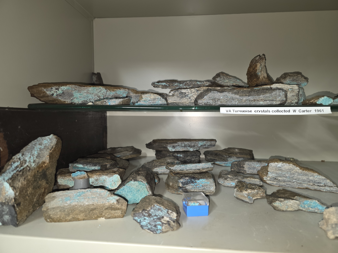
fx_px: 225
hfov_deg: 73.9
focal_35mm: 23
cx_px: 169
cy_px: 126
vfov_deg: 58.9
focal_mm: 6.3
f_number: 1.7
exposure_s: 1/15
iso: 1600
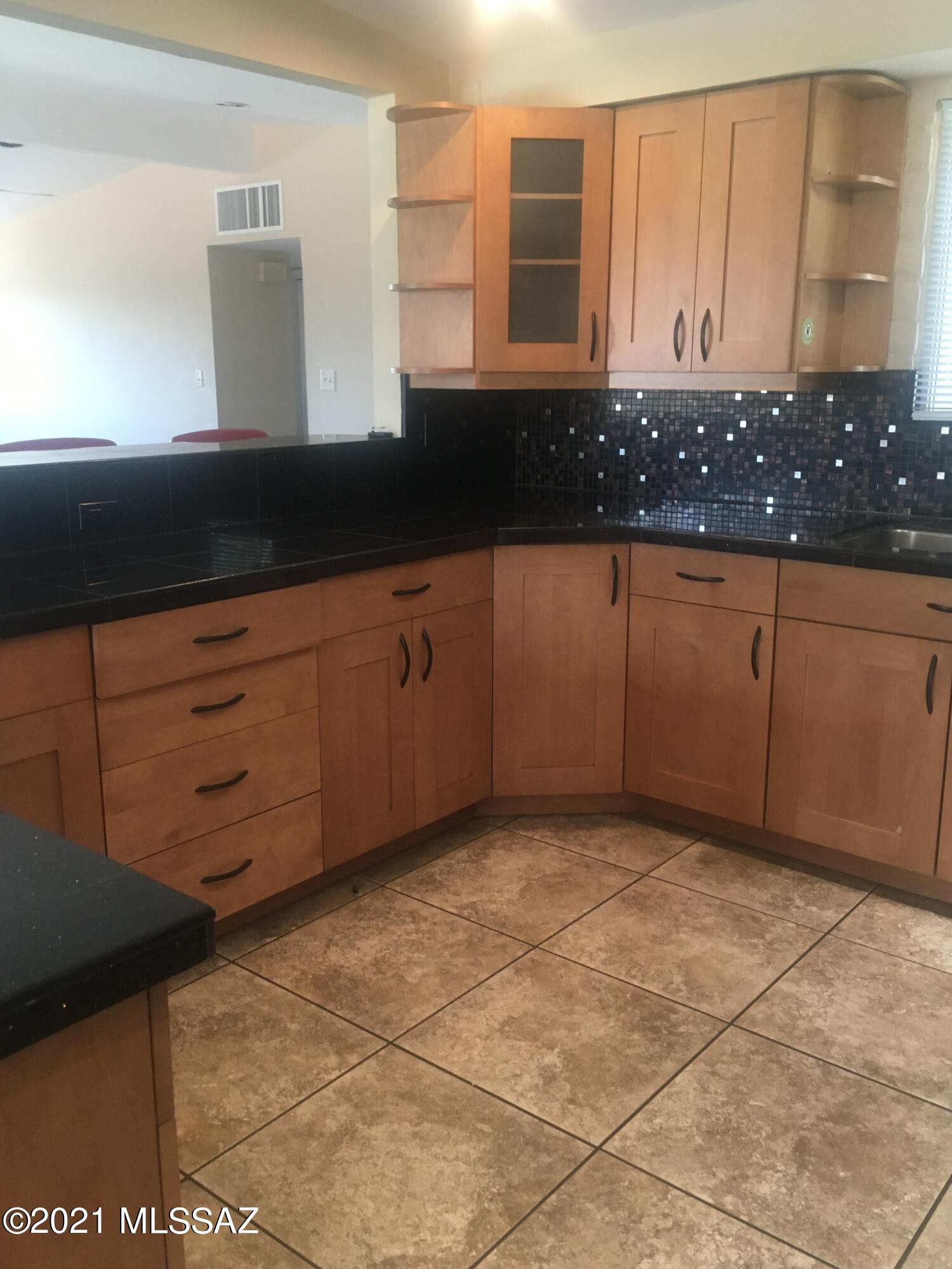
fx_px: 1063
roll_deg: +2.5
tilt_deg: -13.1
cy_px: 634
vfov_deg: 61.7
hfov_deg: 48.2
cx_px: 476
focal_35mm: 29
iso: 100
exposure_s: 1/30
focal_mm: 4.15
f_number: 2.2
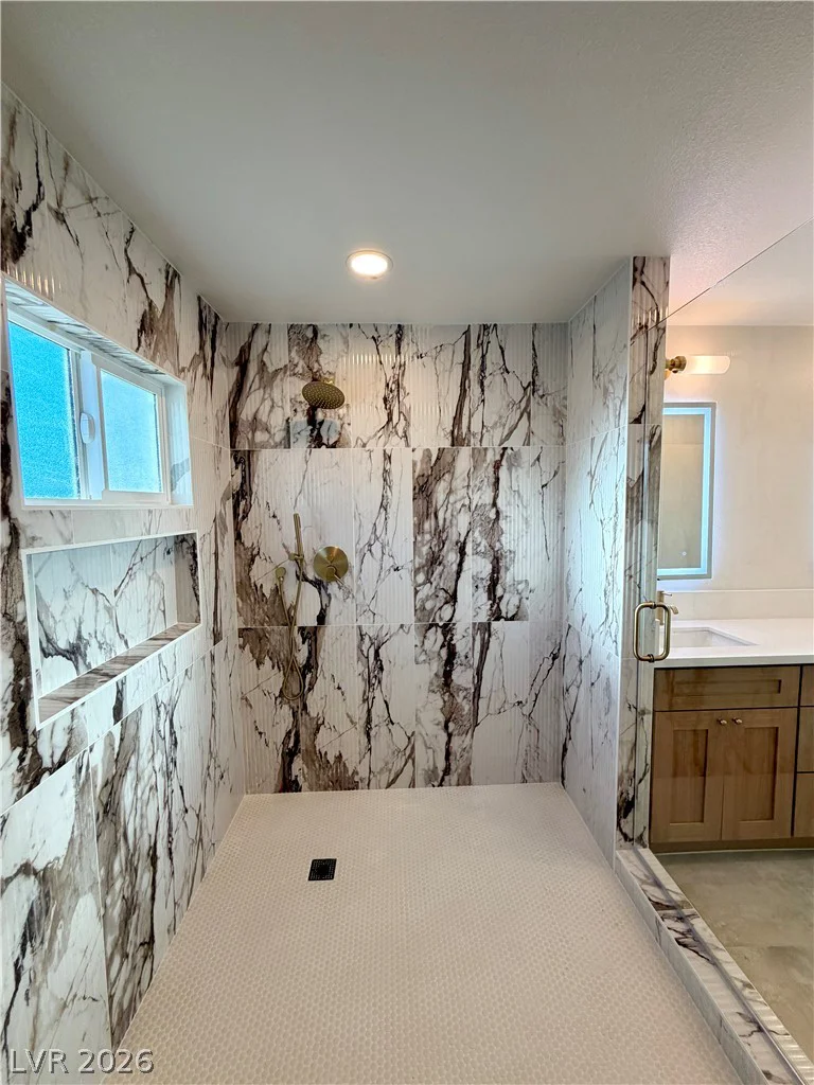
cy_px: 542
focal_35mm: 14
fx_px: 439
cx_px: 407
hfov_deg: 85.7
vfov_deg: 102.1
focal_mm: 2.22
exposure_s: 1/120
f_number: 2.2
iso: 80
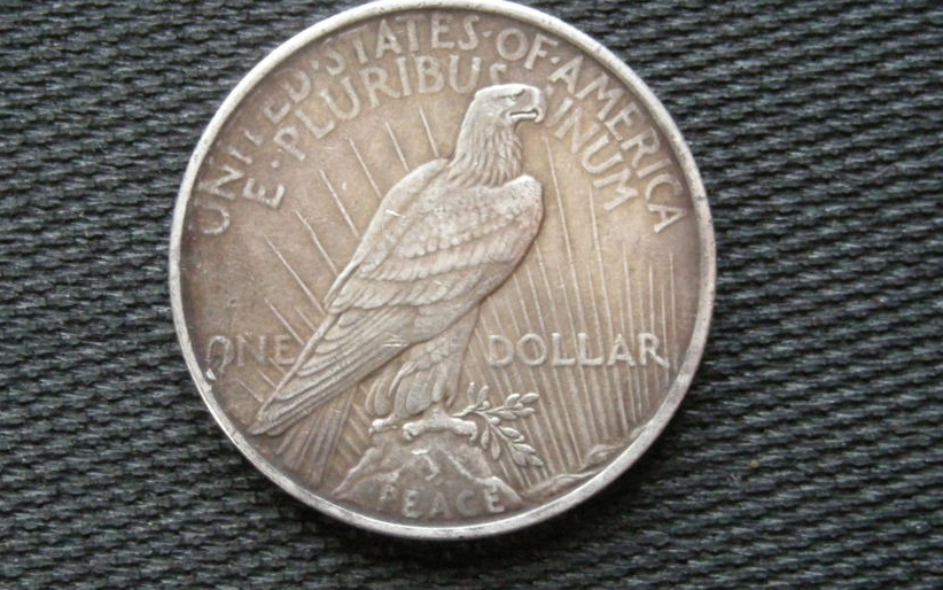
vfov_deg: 13.3
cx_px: 424
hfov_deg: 21.2
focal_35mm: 98
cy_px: 261
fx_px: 2519
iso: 400
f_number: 3.9
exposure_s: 1/54.2
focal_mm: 12.3
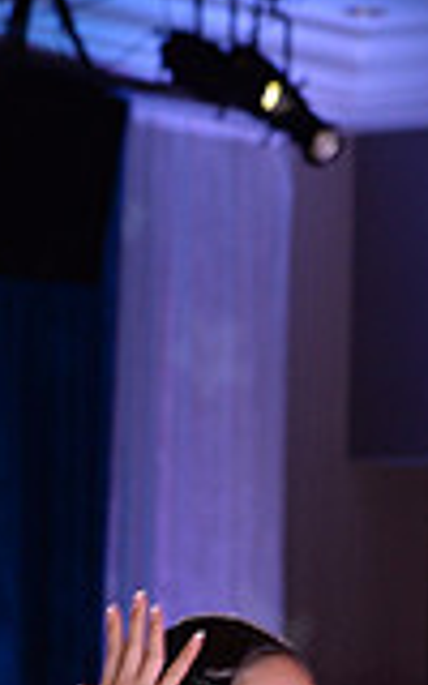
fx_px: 6737
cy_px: 1139
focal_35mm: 361
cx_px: 529
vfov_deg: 5.7
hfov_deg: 3.6
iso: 2000
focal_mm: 98
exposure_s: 1/250
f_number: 7.1
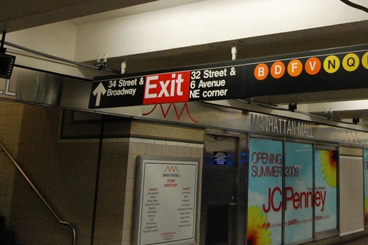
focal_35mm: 49
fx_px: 501
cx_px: 298
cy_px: 33
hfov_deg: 38.7
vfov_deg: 26.7
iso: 1600
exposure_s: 1/160
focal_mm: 18
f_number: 6.3
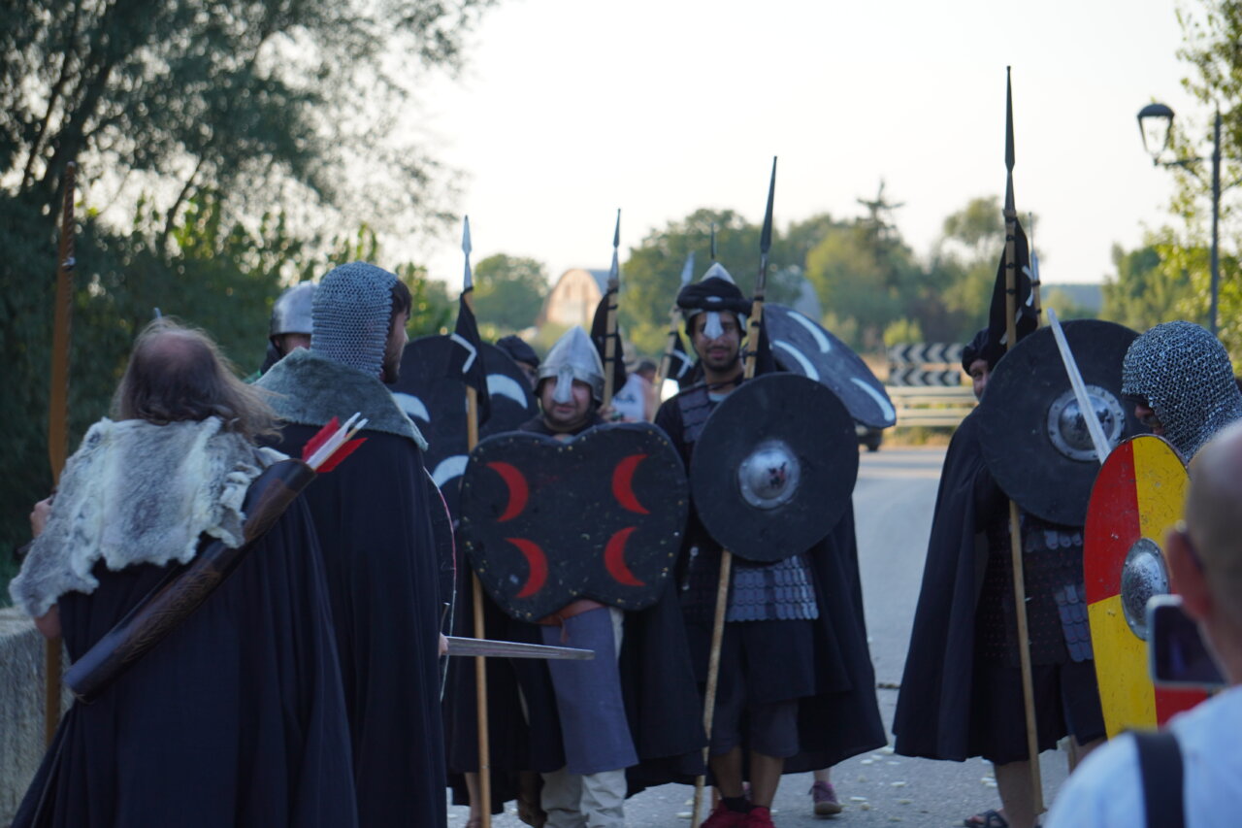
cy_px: 414
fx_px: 4864
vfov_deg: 9.7
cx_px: 621
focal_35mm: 141
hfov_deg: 14.6
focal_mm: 94
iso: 100
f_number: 5.6
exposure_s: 1/160
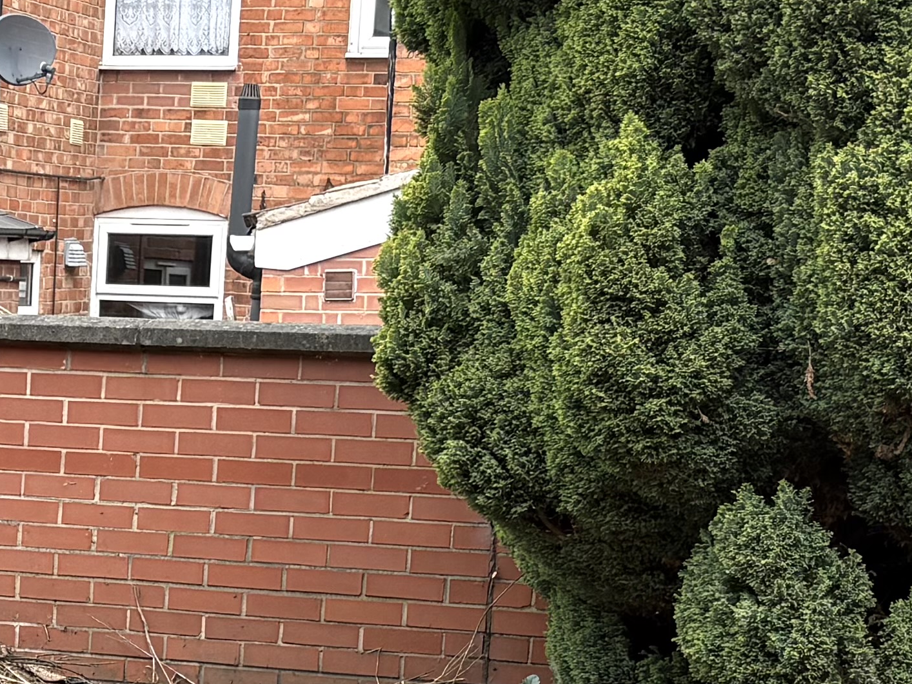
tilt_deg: -8.2
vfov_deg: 13.9
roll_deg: -2.2
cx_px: -92
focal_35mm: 105
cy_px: 687
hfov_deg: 18.0
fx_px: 2767
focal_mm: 5.96
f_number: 1.6
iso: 50
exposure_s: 1/756
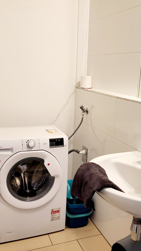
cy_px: 126
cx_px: 82
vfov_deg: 52.8
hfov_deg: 31.1
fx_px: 253
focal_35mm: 38
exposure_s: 1/50
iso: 400
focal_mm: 5.4
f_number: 1.8
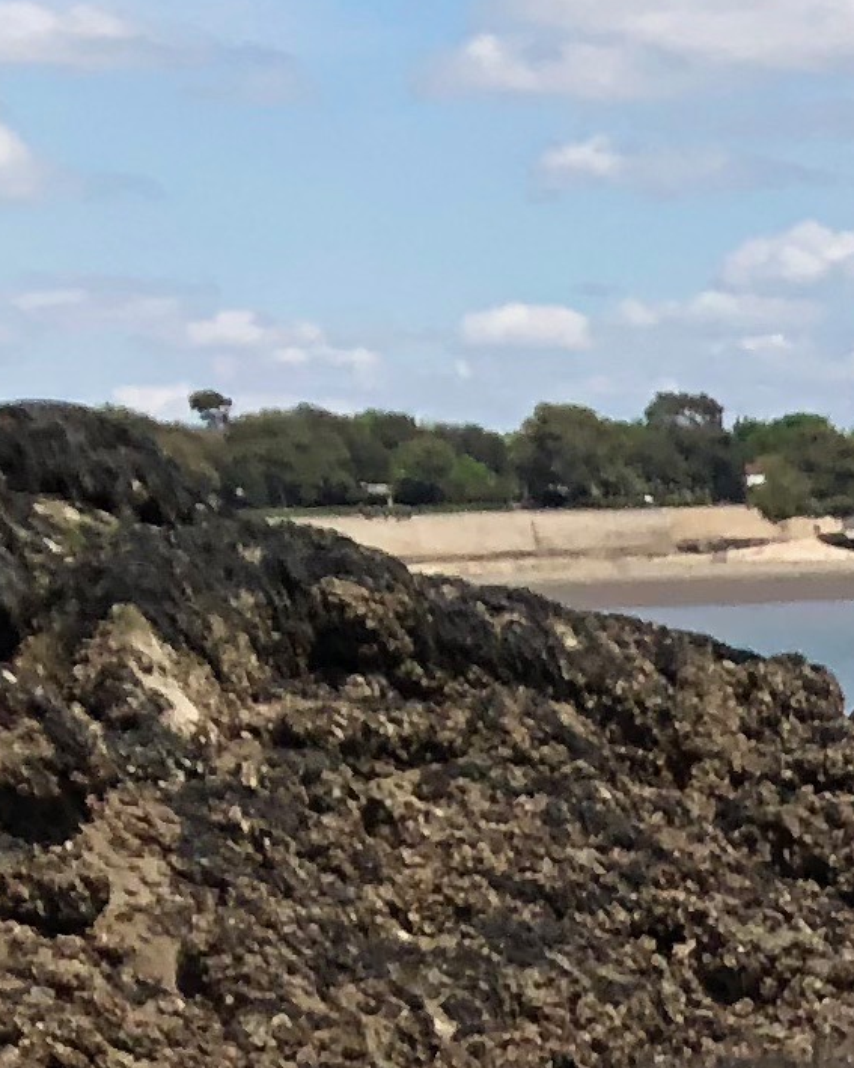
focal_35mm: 161
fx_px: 5088
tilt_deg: -18.9
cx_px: 2923
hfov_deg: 7.7
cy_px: 2214
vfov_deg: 10.8
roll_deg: +0.6
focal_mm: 3.99
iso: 20
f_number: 1.8
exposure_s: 1/2703
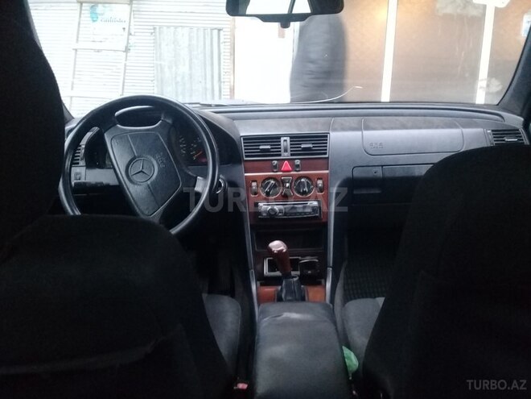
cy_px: 200
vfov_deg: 45.4
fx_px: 476
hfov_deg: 58.4
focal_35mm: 31
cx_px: 266
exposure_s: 1/17
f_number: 2.2
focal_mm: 3.3
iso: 400
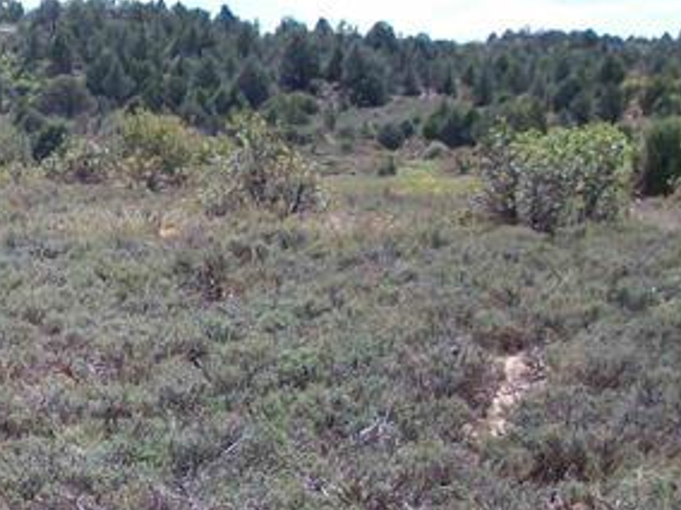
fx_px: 2479
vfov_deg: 11.6
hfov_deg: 14.6
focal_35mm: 126
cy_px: 517
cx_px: -336
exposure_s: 1/640
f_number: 3.1
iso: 80
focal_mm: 6.3
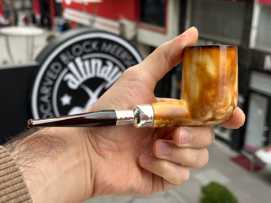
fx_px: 376
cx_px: 136
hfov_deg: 39.7
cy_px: 102
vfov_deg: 30.3
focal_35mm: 48
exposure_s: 1/496
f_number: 1.78
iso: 64
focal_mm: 6.86
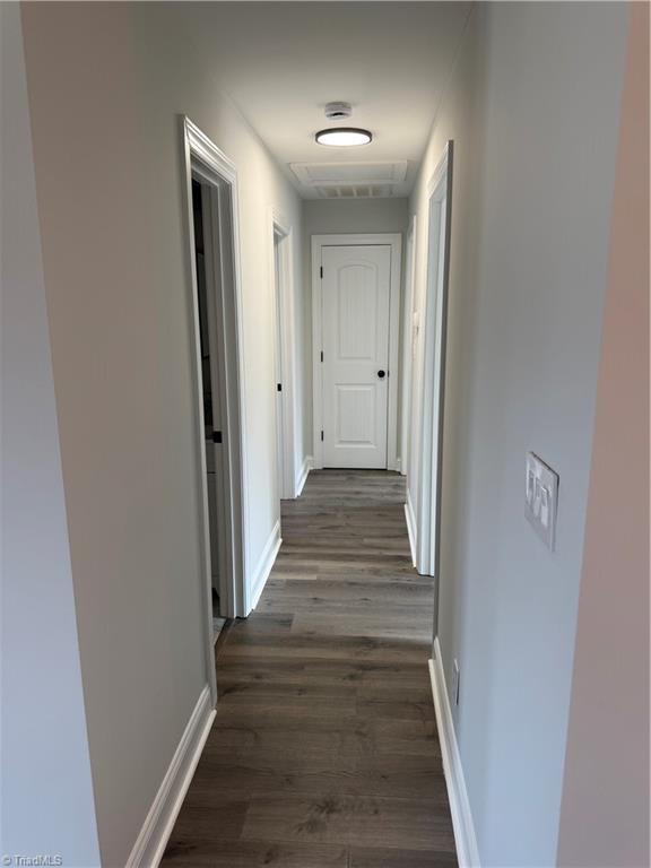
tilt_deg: -10.2
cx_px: 326
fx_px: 602
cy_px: 434
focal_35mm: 24
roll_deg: +0.9
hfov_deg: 56.8
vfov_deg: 71.6
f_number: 1.78
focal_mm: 6.76
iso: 100
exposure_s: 1/120
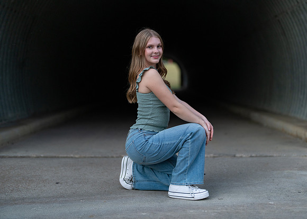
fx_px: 483
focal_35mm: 55
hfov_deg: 35.2
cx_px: 161
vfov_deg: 25.5
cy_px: 104
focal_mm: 50
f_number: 1.2
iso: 320
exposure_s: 1/400
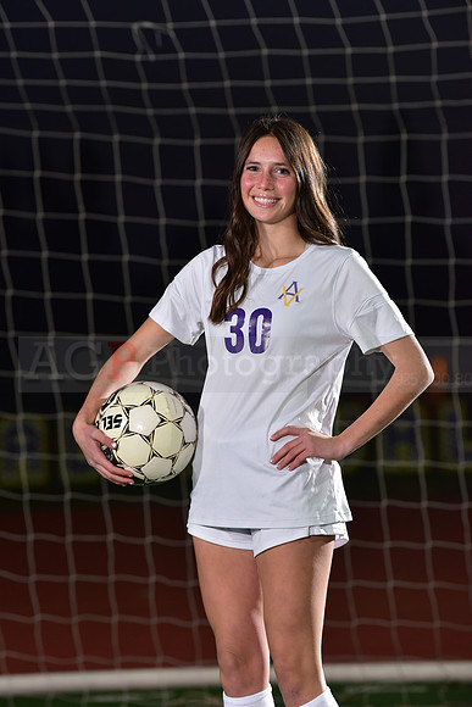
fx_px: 3931
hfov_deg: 6.9
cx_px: 236
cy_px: 354
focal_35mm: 200
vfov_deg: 10.3
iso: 1000
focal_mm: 200
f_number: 5
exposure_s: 1/200
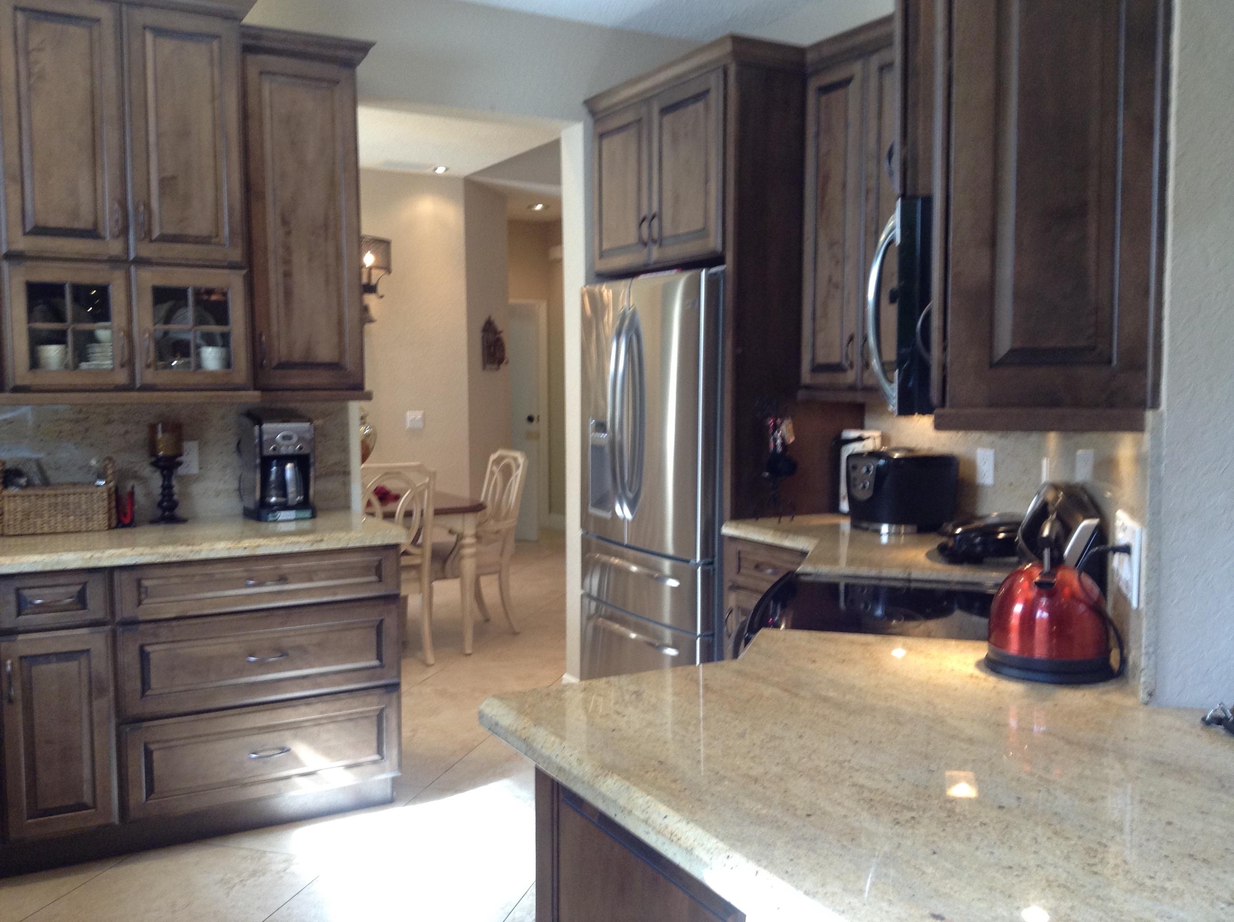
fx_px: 1175
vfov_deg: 42.8
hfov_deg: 55.4
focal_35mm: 33
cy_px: 461
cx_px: 617
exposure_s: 1/24
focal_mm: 3.3
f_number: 2.4
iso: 80
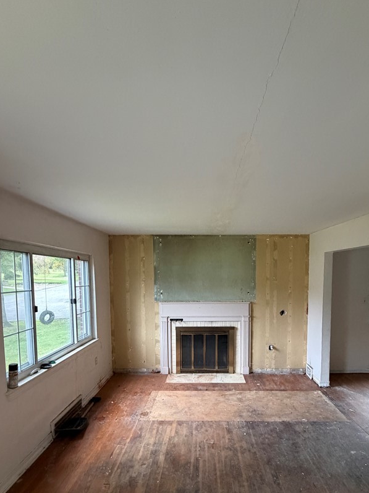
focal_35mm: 18
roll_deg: -0.5
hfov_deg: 71.4
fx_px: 256
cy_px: 295
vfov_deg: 86.7
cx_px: 202
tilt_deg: -3.3
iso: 640
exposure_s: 1/60
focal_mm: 2.22
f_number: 2.2
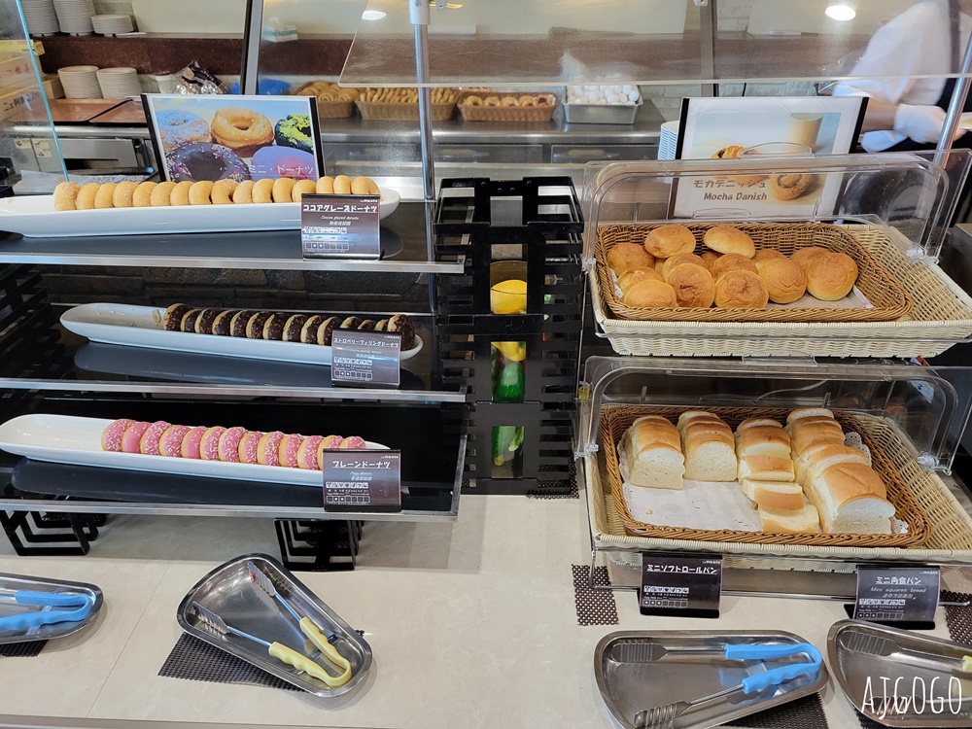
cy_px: 364
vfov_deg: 53.1
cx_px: 486
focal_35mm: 26
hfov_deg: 67.3
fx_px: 730
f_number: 1.8
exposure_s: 1/100
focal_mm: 5.4
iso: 320
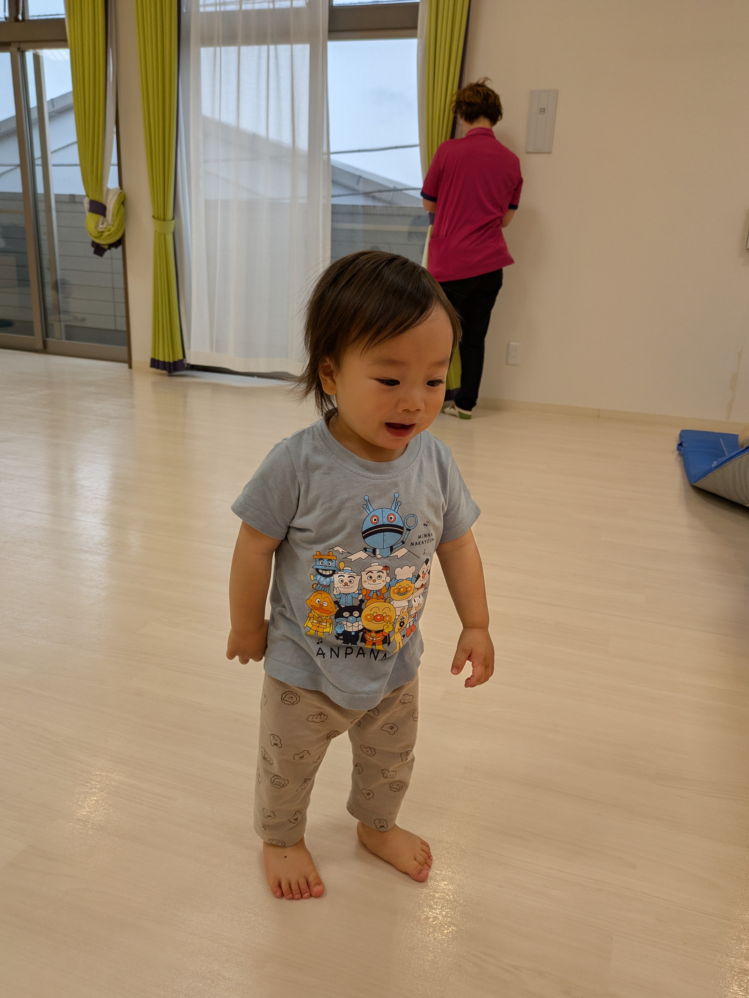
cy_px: 503
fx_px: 750
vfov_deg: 67.3
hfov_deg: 53.1
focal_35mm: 26
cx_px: 371
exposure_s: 1/292
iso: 51
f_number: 1.89
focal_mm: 5.43
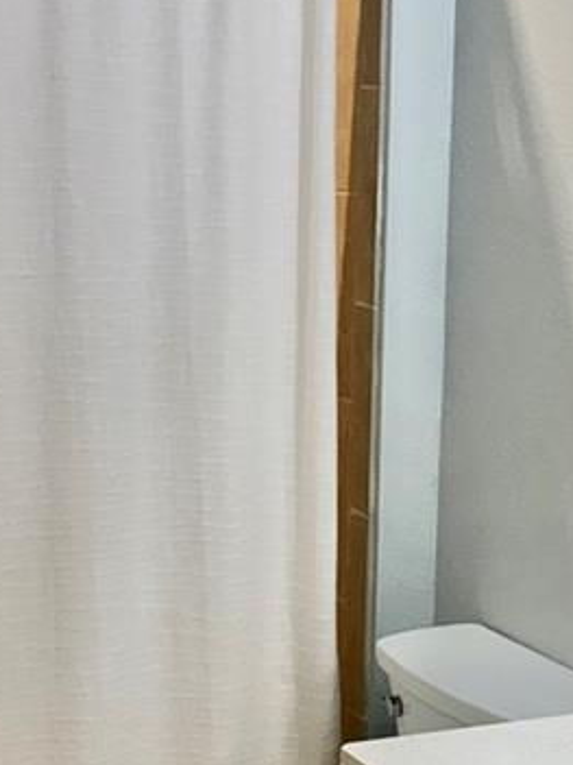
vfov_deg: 23.8
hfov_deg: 18.0
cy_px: 456
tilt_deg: -10.8
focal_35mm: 82
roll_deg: -1.6
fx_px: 1811
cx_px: 320
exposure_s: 1/120
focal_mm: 6.76
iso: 160
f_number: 1.78
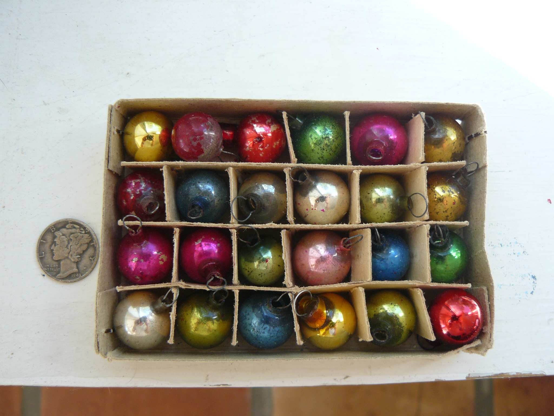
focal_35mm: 36
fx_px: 576
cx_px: 277
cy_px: 208
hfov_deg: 51.4
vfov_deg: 39.7
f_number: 2.8
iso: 100
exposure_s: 1/80
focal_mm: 6
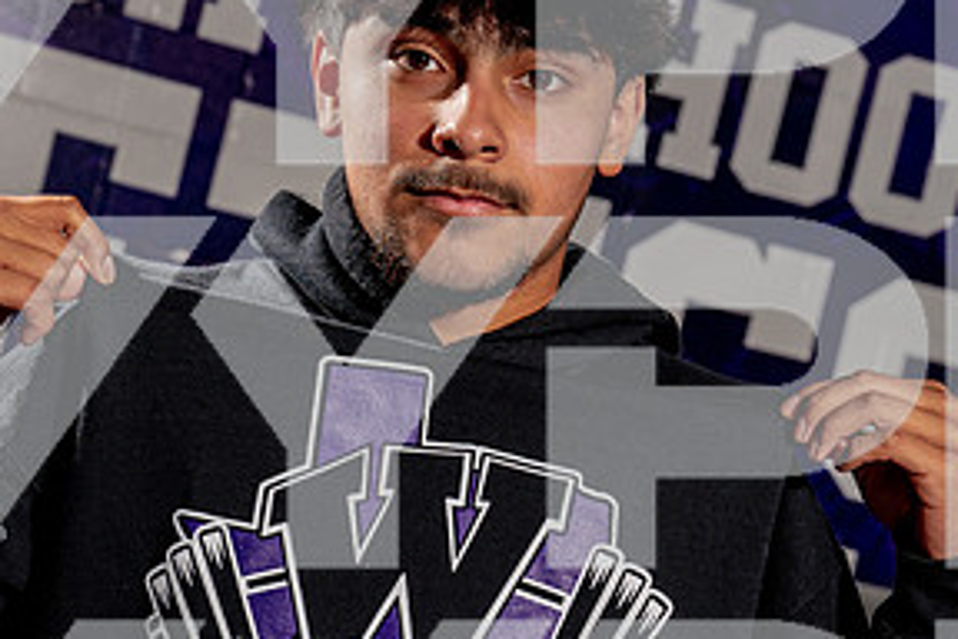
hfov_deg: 15.9
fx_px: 3433
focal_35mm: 129
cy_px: 394
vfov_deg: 10.6
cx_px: 482
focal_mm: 64
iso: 100
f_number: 8
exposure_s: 1/250
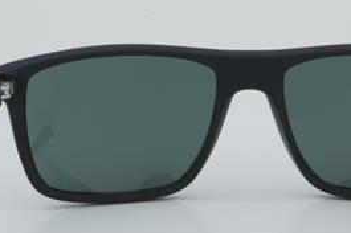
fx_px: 1215
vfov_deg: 11.0
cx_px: 250
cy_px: 111
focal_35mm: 125
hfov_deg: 16.4
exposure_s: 1/3
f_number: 32
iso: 100
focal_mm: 55
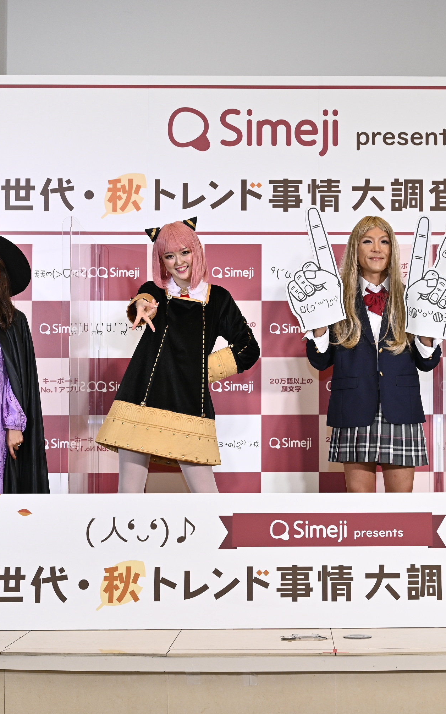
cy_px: 357
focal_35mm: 72
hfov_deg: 17.9
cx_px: 356
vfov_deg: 28.6
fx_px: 1401
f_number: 4
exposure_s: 1/200
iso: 500
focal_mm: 47
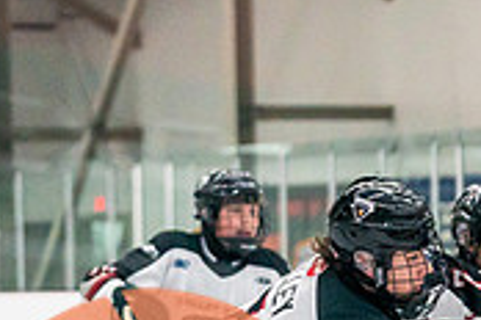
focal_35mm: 280
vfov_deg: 4.8
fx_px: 3741
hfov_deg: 7.2
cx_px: 741
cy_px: 575
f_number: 2.8
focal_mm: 72
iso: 3200
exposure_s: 1/1250
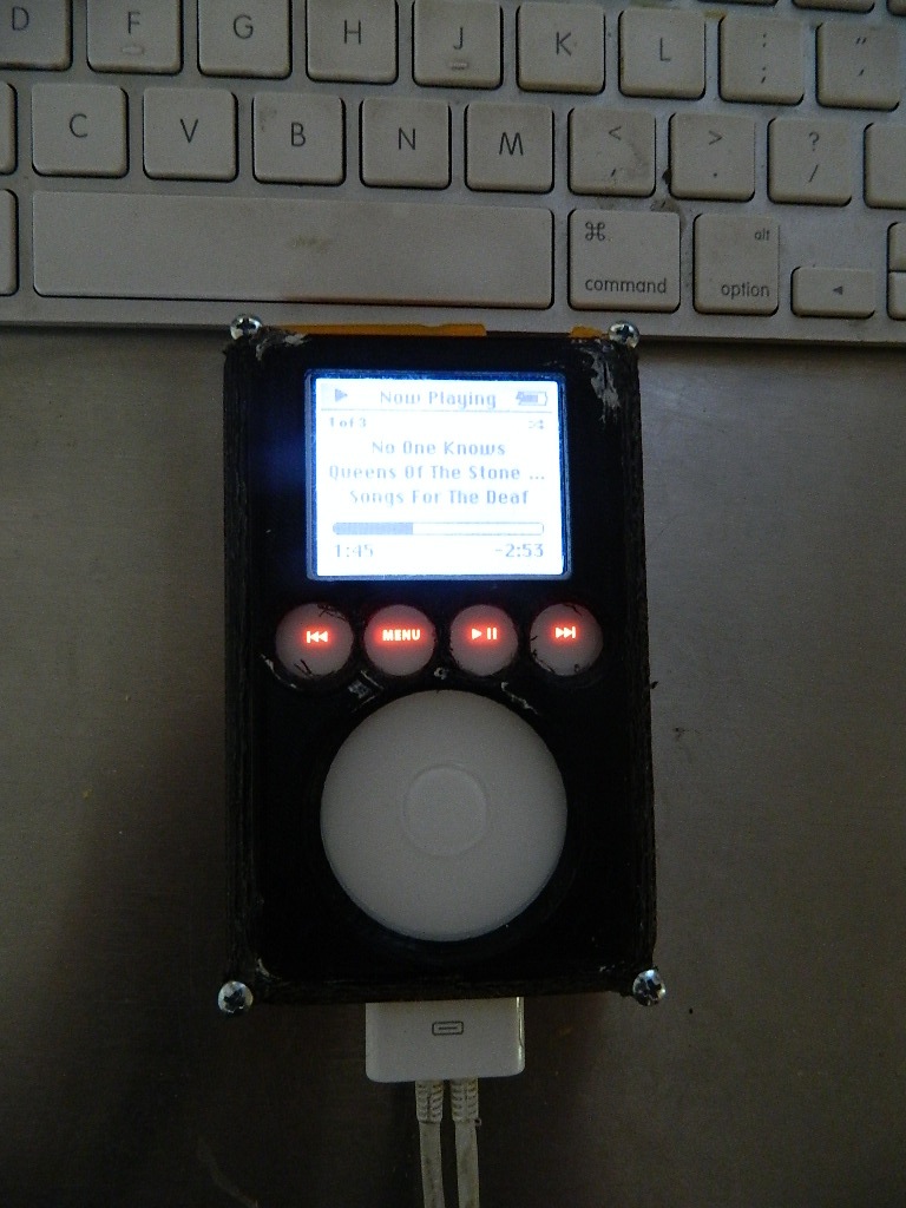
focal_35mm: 25
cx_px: 453
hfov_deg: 54.9
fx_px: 872
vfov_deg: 69.4
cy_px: 604
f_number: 3.1
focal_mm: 4.5
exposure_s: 1/10
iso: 400
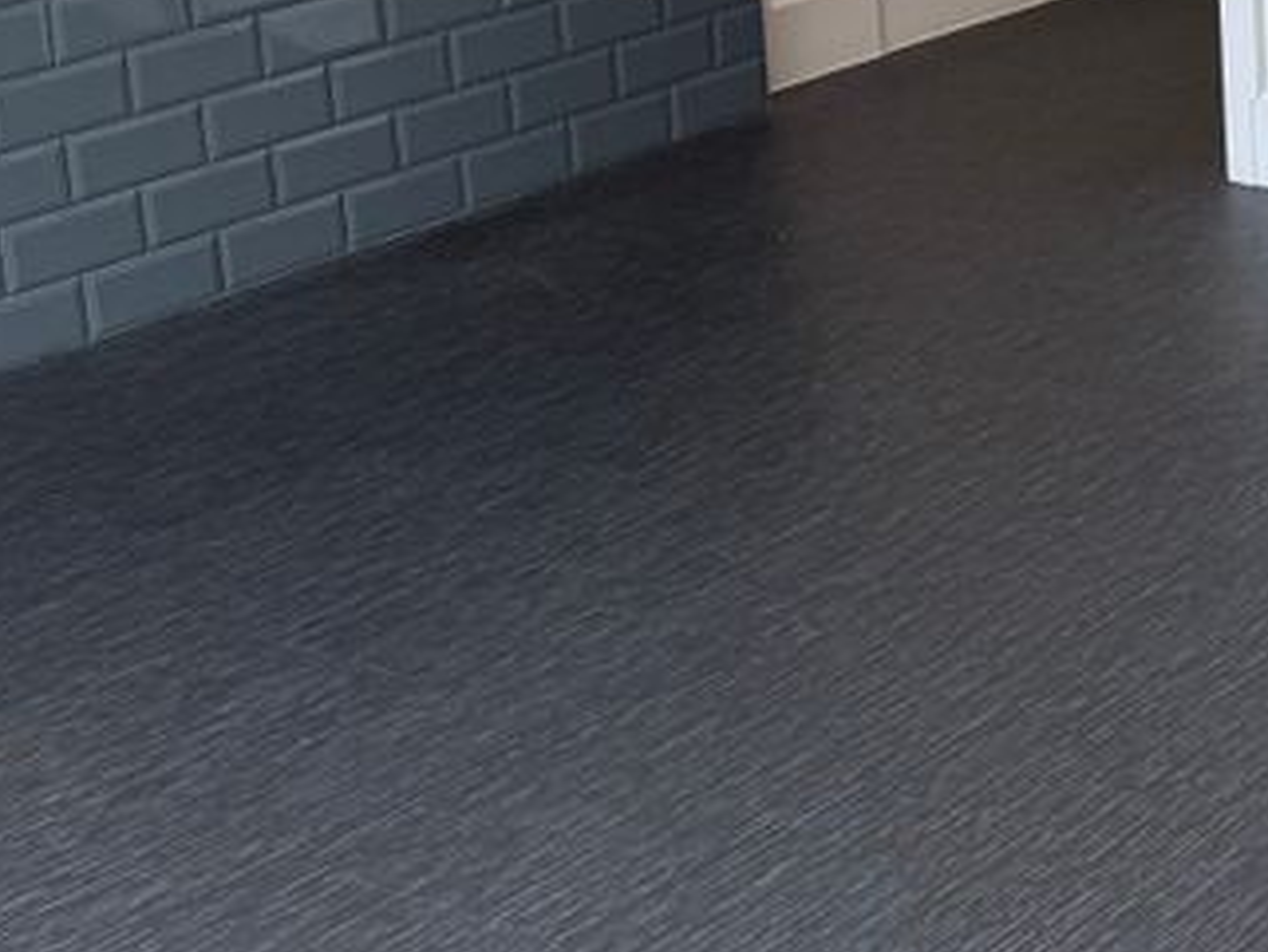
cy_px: -247
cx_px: 2169
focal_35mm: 83
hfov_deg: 19.0
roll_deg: +0.7
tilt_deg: -10.0
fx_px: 3041
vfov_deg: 16.9
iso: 64
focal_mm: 6.76
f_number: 1.78
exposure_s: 1/224
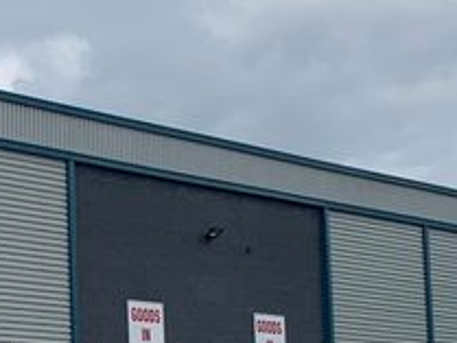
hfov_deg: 13.9
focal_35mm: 138
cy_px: 342
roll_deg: +2.1
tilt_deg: +5.6
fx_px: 1823
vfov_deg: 10.7
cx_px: -74
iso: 25
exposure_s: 1/2309
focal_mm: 4.25
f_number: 1.8
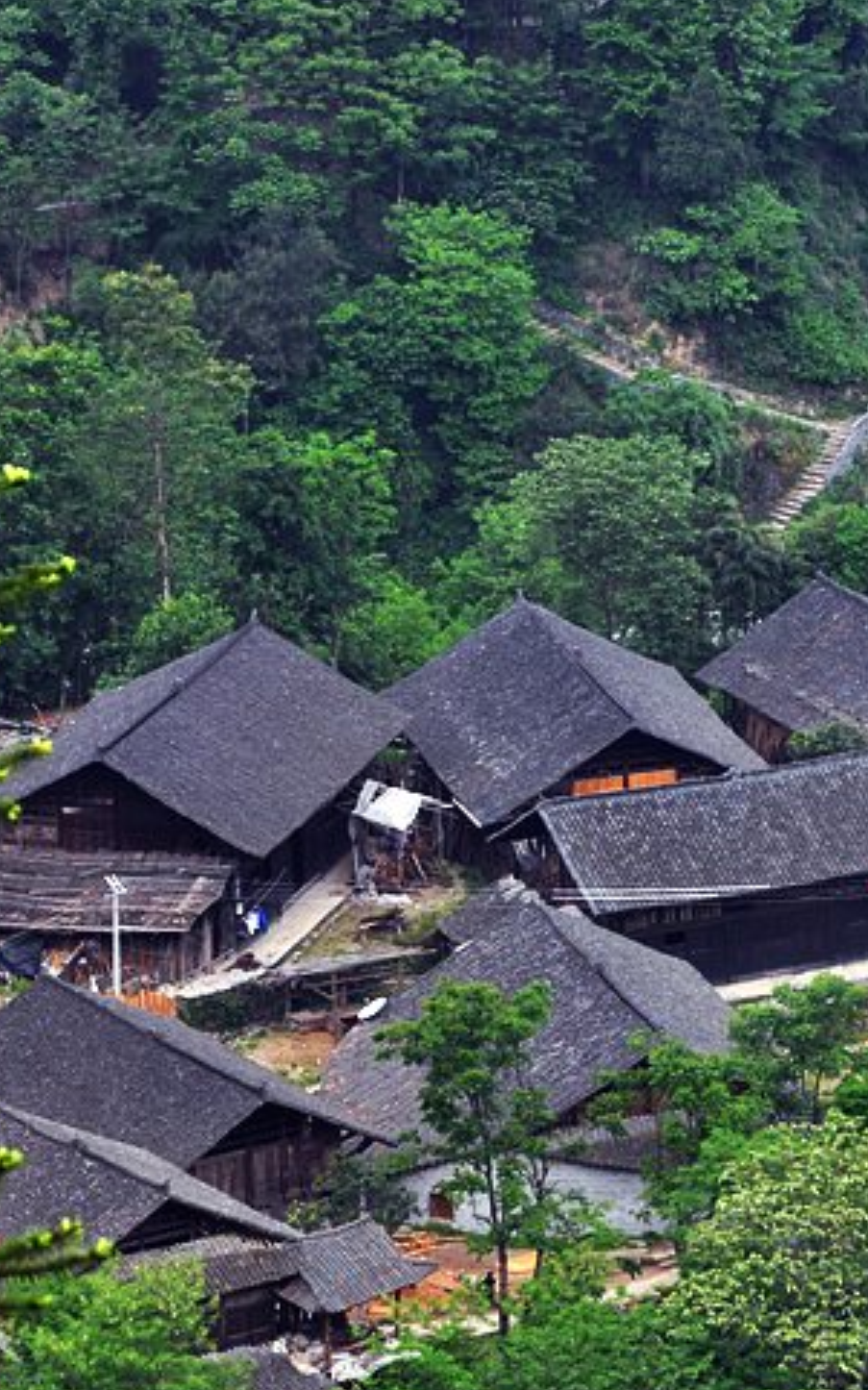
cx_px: 1021
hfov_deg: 4.9
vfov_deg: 7.9
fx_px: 10068
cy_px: 650
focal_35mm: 266
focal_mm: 105
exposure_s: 1/200
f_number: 10
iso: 280
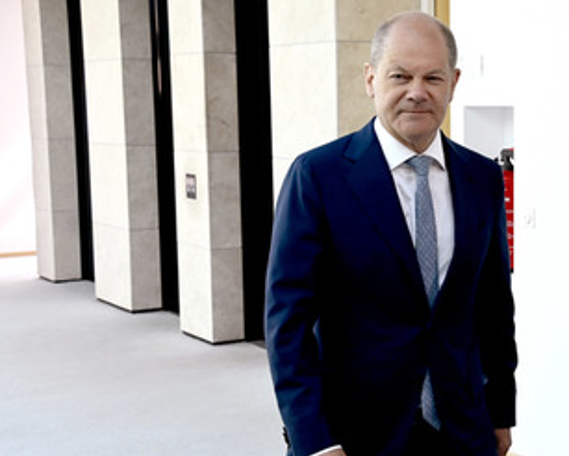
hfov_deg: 30.1
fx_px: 1045
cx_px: 414
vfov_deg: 24.6
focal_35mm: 62
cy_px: 267
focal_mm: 45
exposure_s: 1/1250
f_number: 5.6
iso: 4000
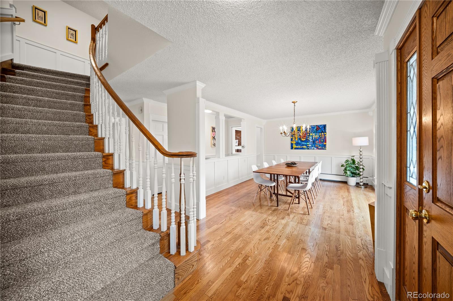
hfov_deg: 112.7
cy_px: 150
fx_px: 151
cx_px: 226
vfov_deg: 89.9
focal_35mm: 12
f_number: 11
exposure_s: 1/3
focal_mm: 12
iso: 400
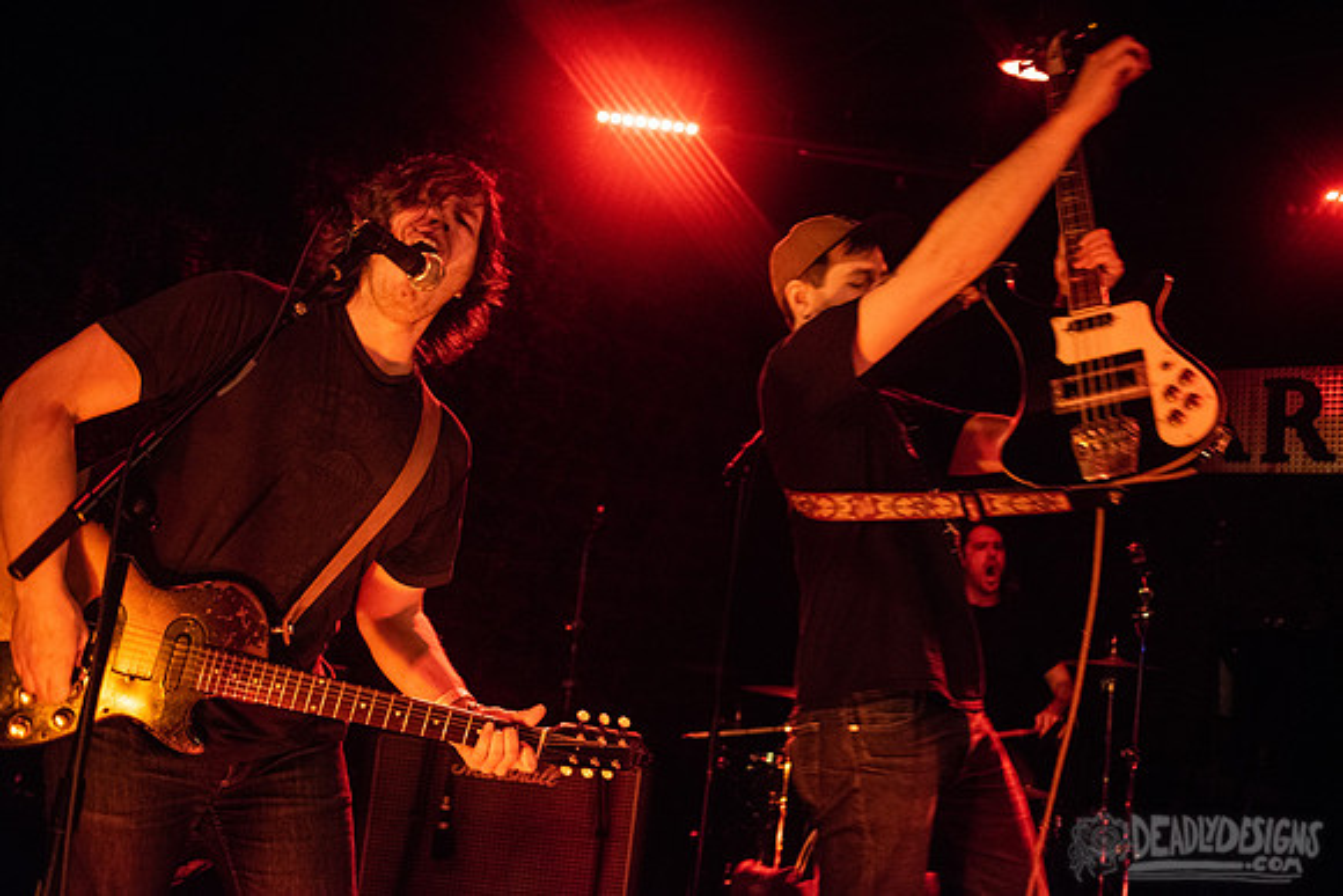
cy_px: 448
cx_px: 672
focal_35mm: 35
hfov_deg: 54.4
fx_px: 1306
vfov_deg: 37.9
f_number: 2.8
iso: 3200
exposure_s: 1/100
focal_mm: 35
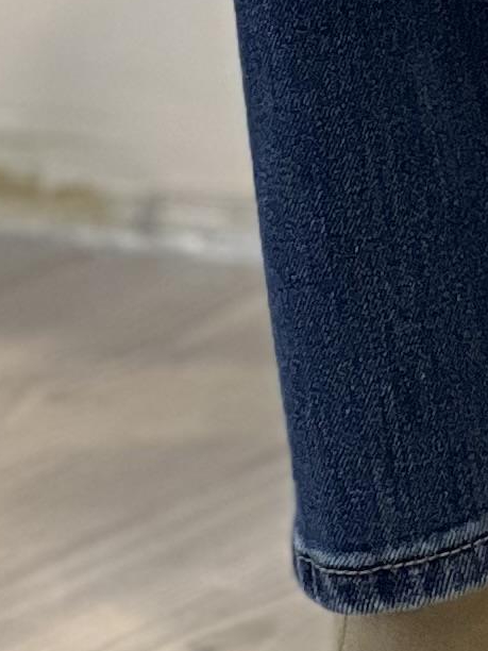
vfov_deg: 3.8
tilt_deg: -4.4
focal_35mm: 507
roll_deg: -0.6
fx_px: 9530
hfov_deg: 2.9
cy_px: -1188
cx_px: 1016
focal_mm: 9
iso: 160
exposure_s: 1/100
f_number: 2.8
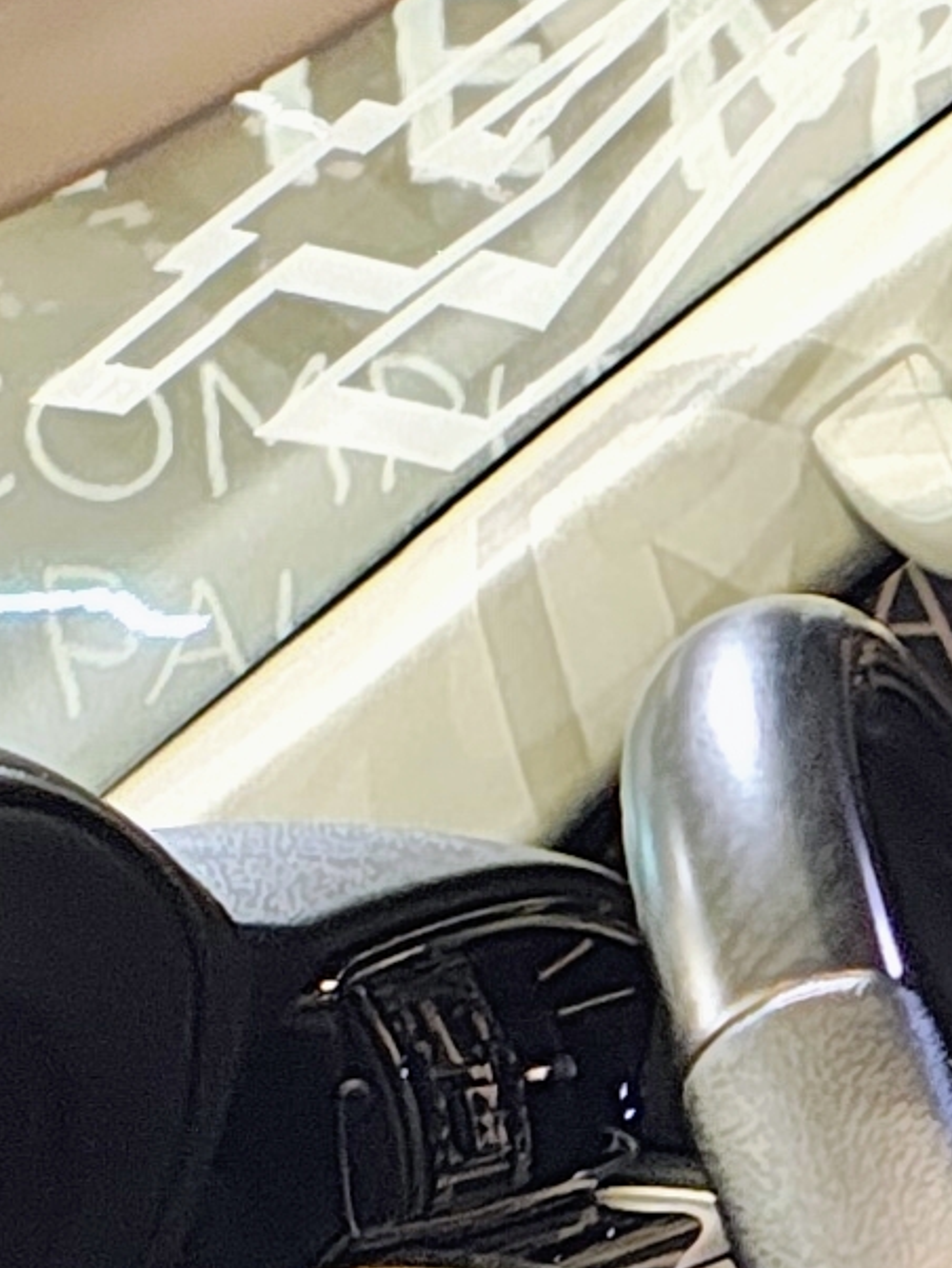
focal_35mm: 170
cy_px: 2715
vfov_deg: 10.5
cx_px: 2338
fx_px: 6229
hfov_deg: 8.0
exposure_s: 1/24
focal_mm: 5.89
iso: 1469
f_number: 1.4
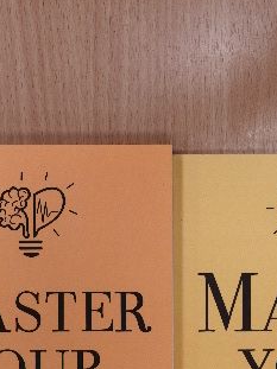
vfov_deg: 28.6
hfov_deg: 21.6
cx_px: 171
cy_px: 202
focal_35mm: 68
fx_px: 726
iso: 100
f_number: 3.6
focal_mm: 5.9
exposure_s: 1/30
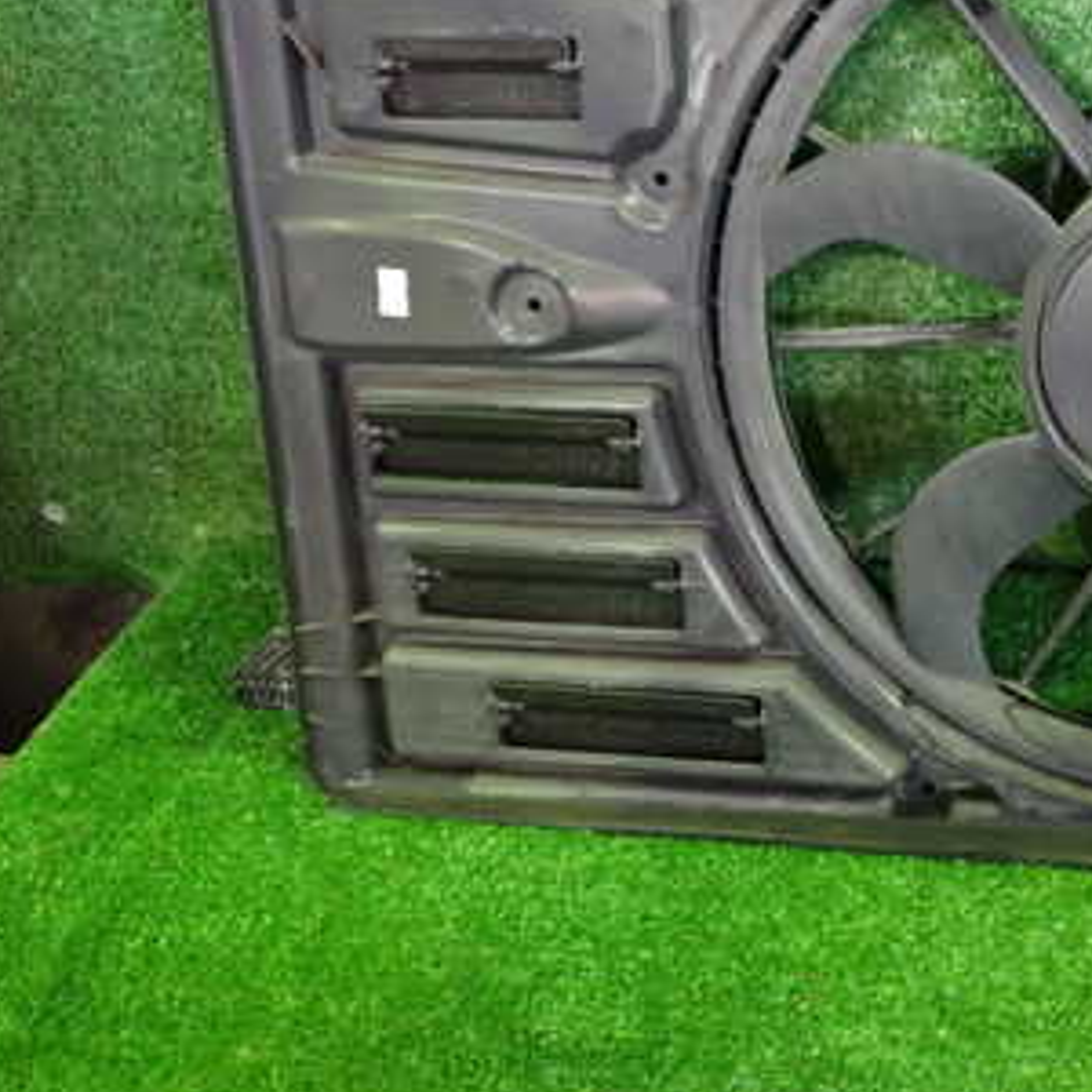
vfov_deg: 31.9
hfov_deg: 30.2
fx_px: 1892
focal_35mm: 53
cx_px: 1067
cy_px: 335
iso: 800
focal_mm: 5.4
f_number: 2.3
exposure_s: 1/20
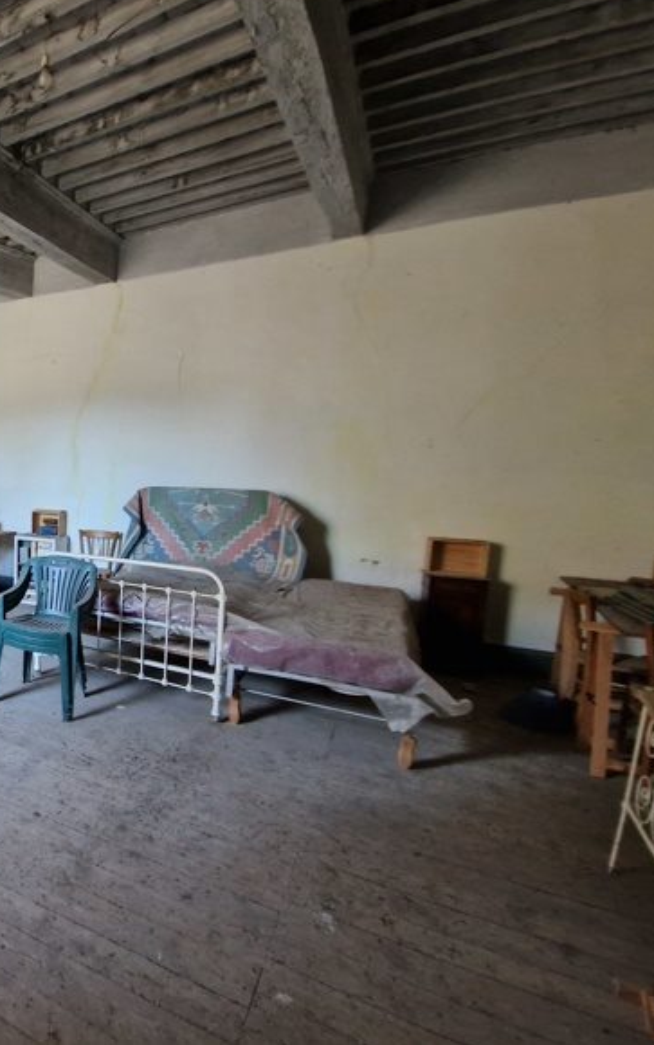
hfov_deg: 46.9
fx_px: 541
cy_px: 513
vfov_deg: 88.0
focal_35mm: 19
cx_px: -54
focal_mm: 2.2
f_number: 2.2
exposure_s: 1/33
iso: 320
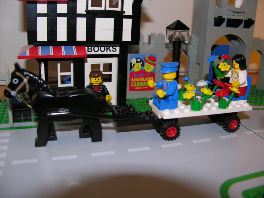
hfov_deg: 52.6
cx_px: 132
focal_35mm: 35
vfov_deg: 40.7
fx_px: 267
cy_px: 99
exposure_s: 1/60.1
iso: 50
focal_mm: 8.9
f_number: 2.8
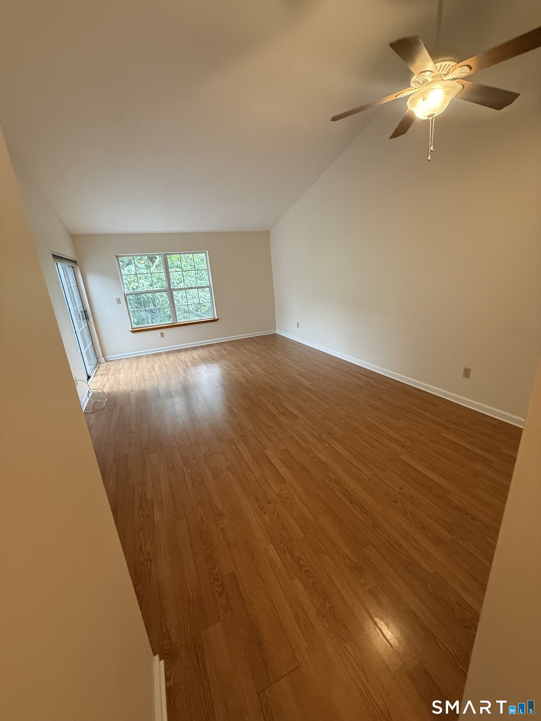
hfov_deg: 85.7
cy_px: 360
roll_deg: +4.8
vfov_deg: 102.1
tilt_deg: -17.2
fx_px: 292
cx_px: 270
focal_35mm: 14
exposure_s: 1/60
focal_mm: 2.22
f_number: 2.2
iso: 400
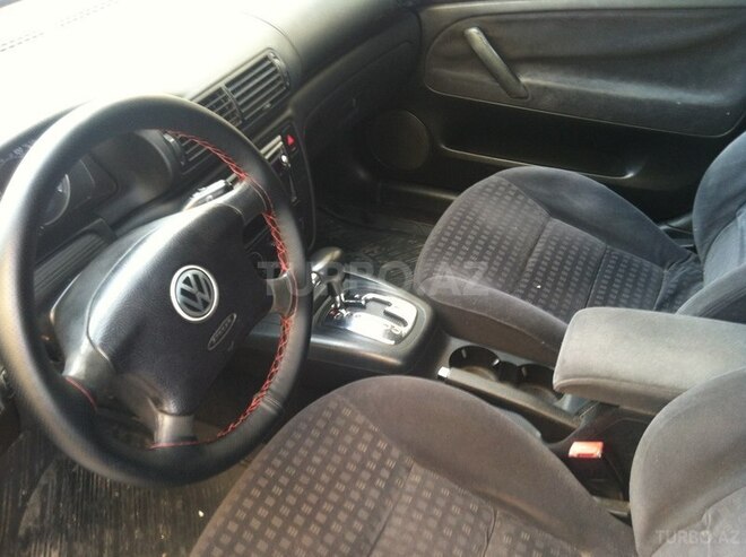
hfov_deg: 52.7
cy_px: 278
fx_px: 753
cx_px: 373
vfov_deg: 40.6
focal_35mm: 35
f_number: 2.8
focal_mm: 3.85
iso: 125
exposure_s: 1/15
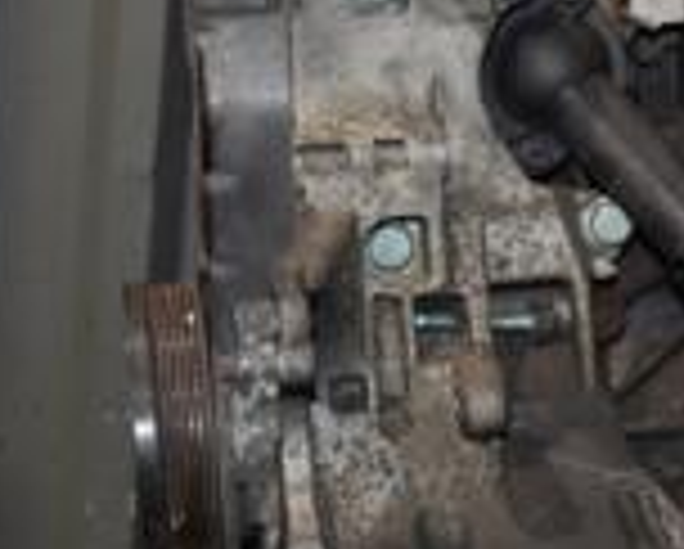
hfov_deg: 18.7
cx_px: 680
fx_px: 2027
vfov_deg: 15.4
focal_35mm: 100
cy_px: 176
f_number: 5
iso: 800
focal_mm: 18
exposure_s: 1/60
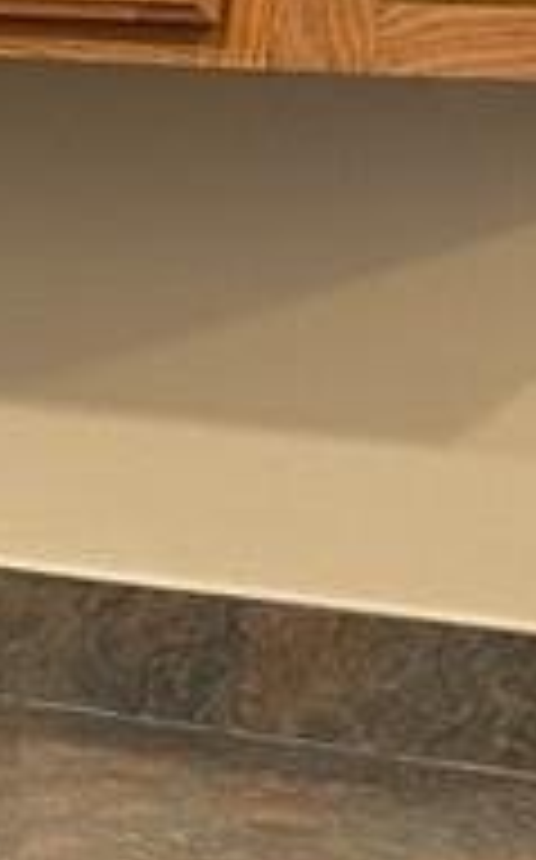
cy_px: 293
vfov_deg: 13.1
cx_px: -522
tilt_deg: -5.2
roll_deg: -2.2
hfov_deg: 7.8
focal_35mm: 160
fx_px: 3748
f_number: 1.78
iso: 160
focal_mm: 6.86
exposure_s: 1/60
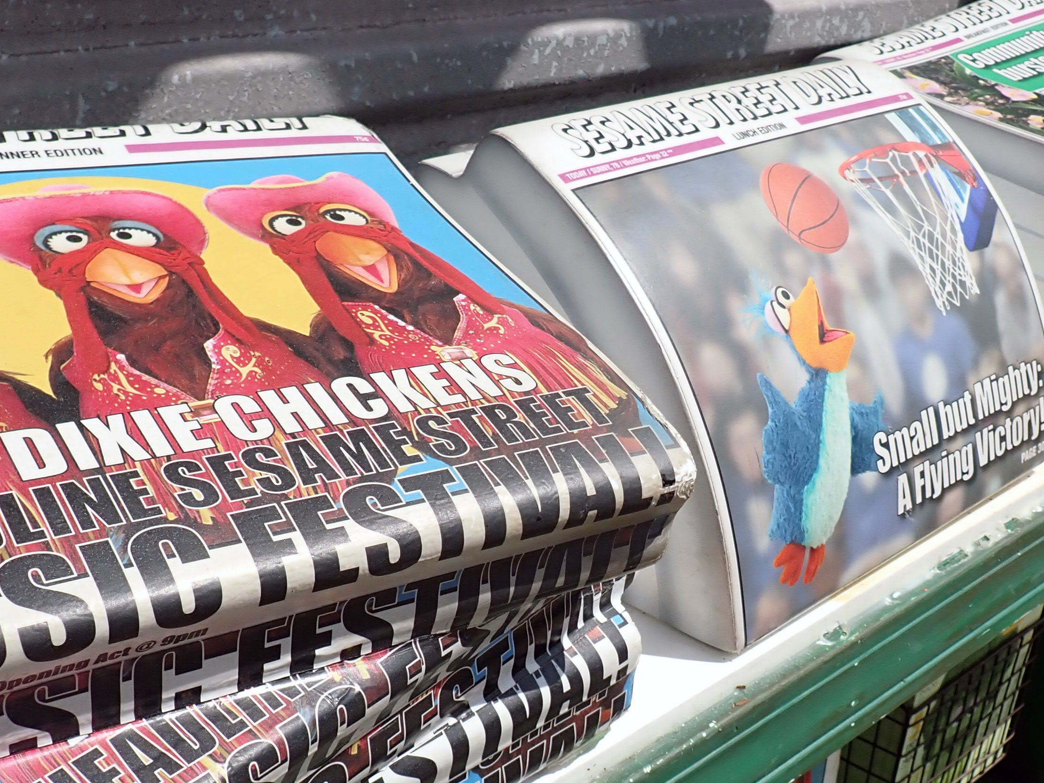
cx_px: 545
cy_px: 457
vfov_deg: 32.1
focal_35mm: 45
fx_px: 1357
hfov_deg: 42.1
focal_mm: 4.5
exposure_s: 1/320
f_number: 8
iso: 100
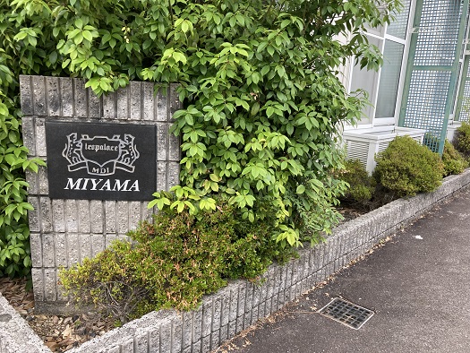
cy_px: 176
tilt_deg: -12.3
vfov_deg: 49.8
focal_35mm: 28
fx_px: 380
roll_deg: -3.0
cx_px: 235
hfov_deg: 63.4
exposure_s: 1/122
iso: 25
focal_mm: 3.99
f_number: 1.8
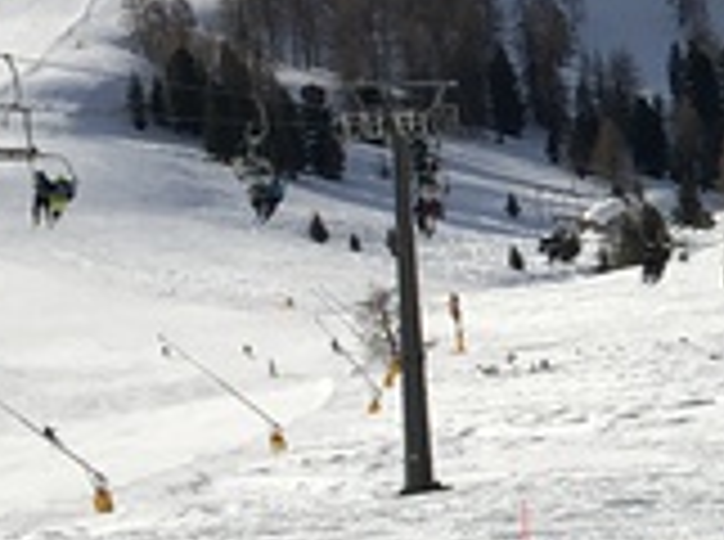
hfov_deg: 9.7
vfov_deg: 7.9
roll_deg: +0.0
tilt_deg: -19.3
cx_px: 1587
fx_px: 3861
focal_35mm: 185
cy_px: -130
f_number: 2.2
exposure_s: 1/2959
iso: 25
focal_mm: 4.15
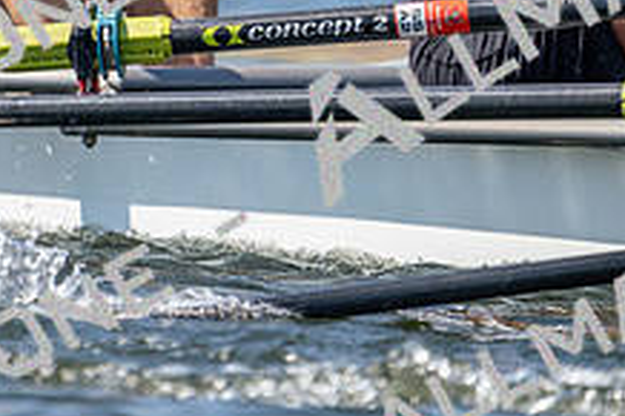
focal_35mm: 1596
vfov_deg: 0.9
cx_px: 63
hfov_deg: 1.3
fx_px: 27687
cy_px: -65
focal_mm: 600
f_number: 6.3
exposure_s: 1/2000
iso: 400
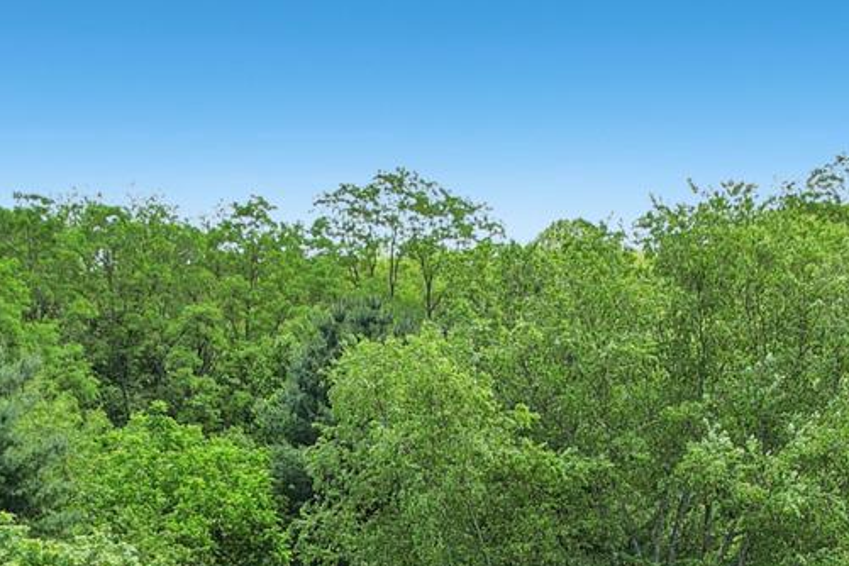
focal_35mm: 90
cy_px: 1041
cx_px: 502
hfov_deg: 22.6
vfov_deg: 13.5
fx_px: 2122
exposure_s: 1/1000
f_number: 2.8
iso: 100
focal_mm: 8.38
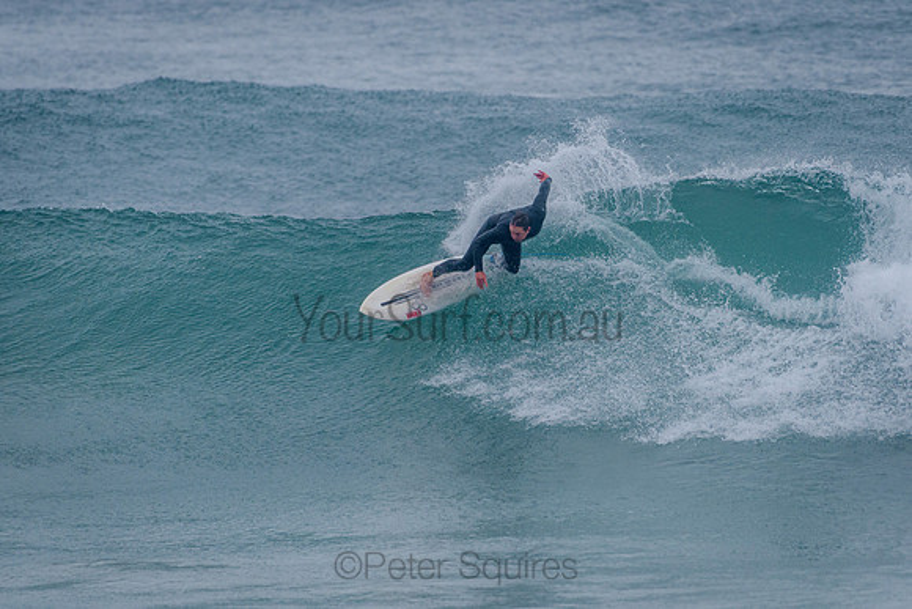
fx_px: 15520
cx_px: 456
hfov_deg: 3.4
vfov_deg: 2.2
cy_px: 304
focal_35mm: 613
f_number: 5.6
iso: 720
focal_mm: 500
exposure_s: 1/2000
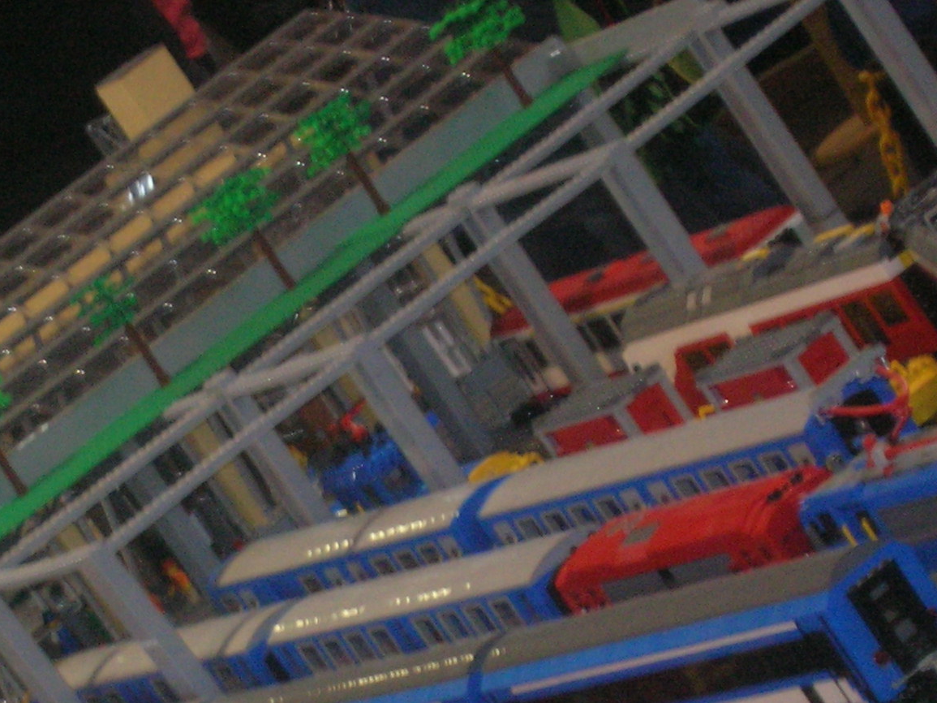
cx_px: 255
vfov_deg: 6.5
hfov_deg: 8.6
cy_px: 724
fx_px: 6198
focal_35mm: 229
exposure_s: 1/60.1
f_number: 4.9
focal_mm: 17.1
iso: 173
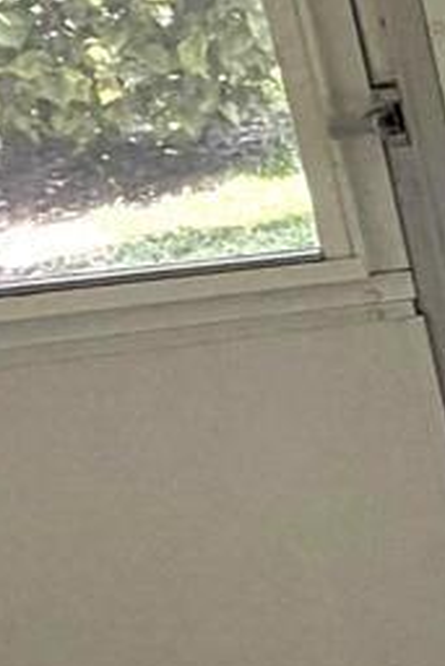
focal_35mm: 91
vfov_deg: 22.3
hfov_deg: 9.6
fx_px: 1685
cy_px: 224
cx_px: 1509
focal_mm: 2.22
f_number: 2.2
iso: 40
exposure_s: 1/152
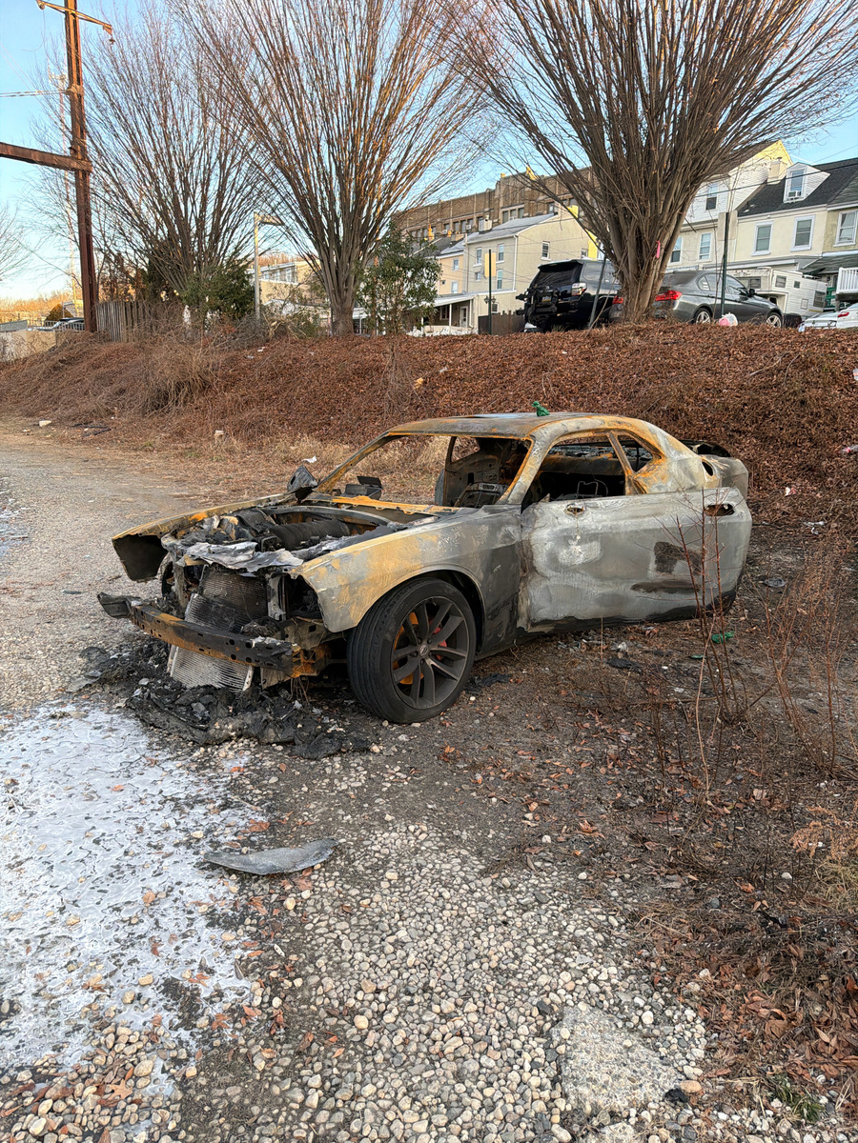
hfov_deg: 56.8
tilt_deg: -13.6
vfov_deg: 71.6
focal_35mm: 24
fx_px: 793
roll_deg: -1.8
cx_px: 429
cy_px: 572
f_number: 1.78
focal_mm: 6.76
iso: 320
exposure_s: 1/1060
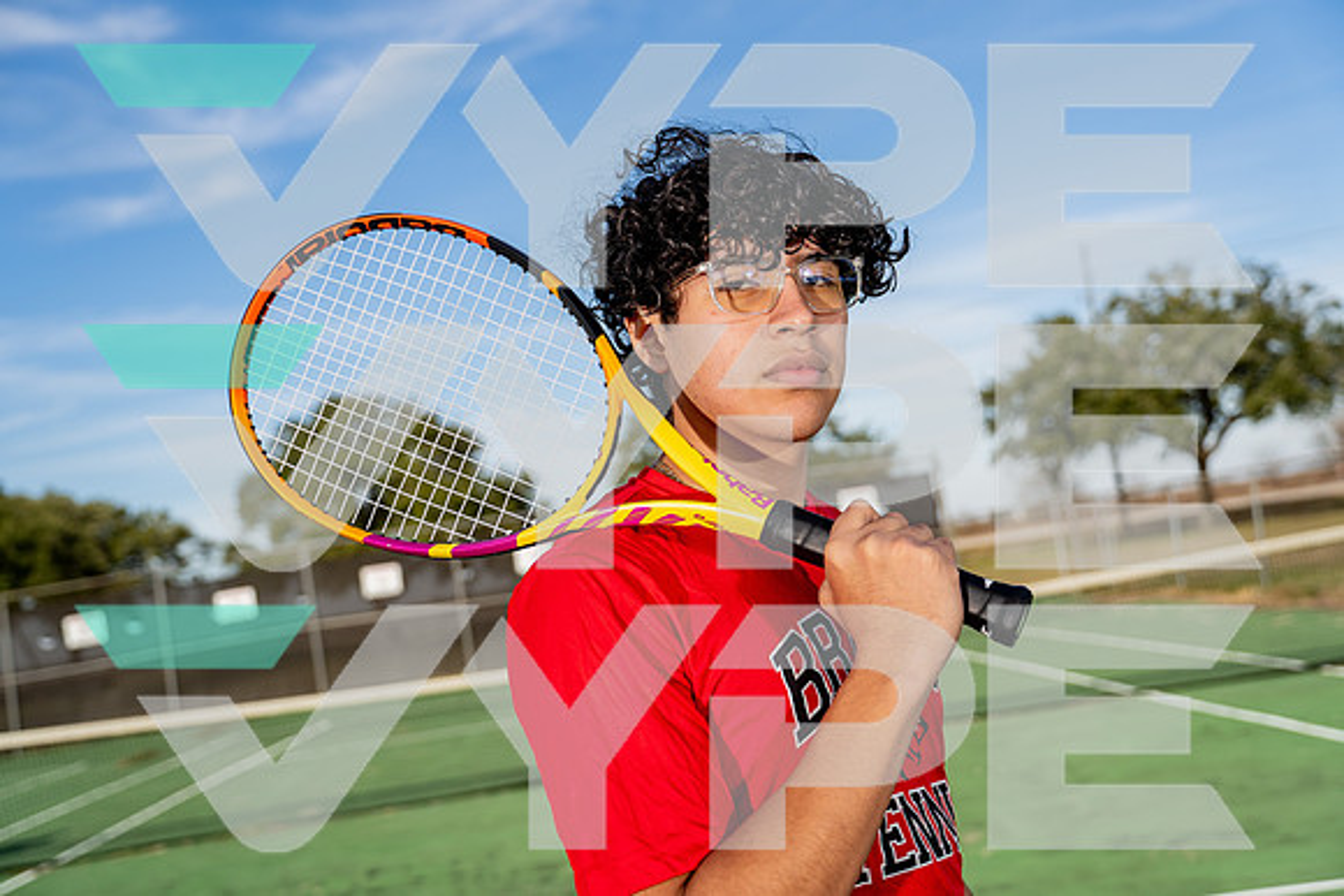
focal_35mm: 43
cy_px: 448
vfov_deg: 31.2
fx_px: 1606
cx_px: 672
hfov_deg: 45.4
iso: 100
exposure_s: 1/1250
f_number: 4
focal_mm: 43
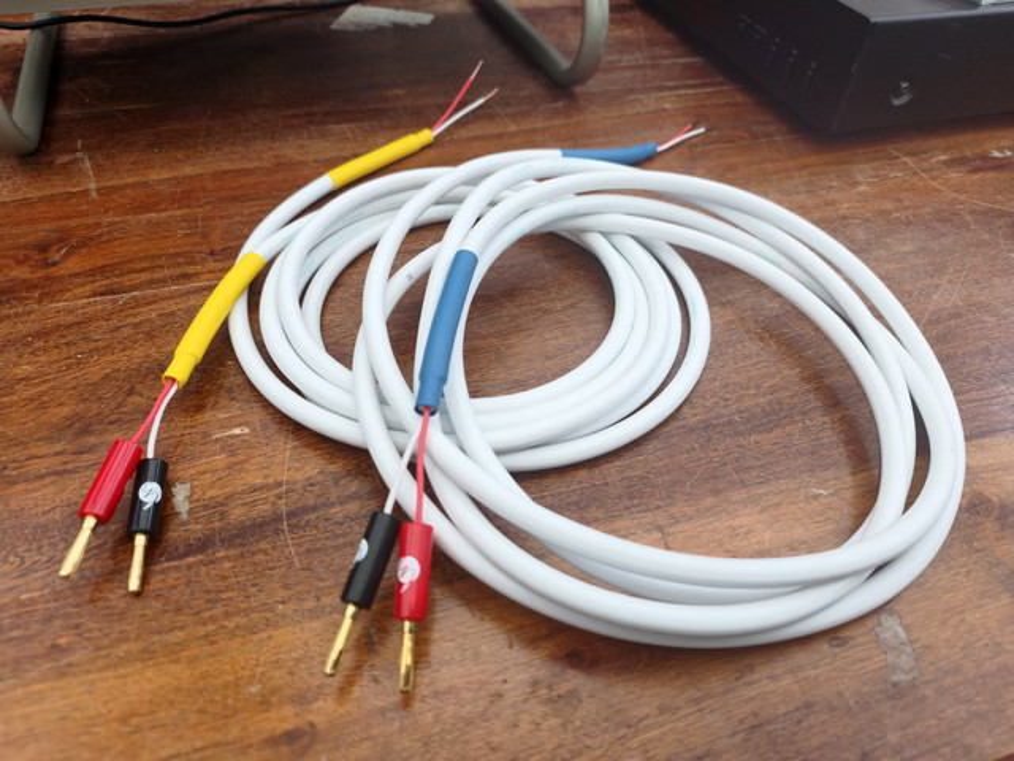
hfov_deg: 73.9
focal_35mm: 23
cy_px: 380
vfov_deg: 58.9
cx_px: 507
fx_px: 674
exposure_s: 1/100
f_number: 1.62
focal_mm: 6.45
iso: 80
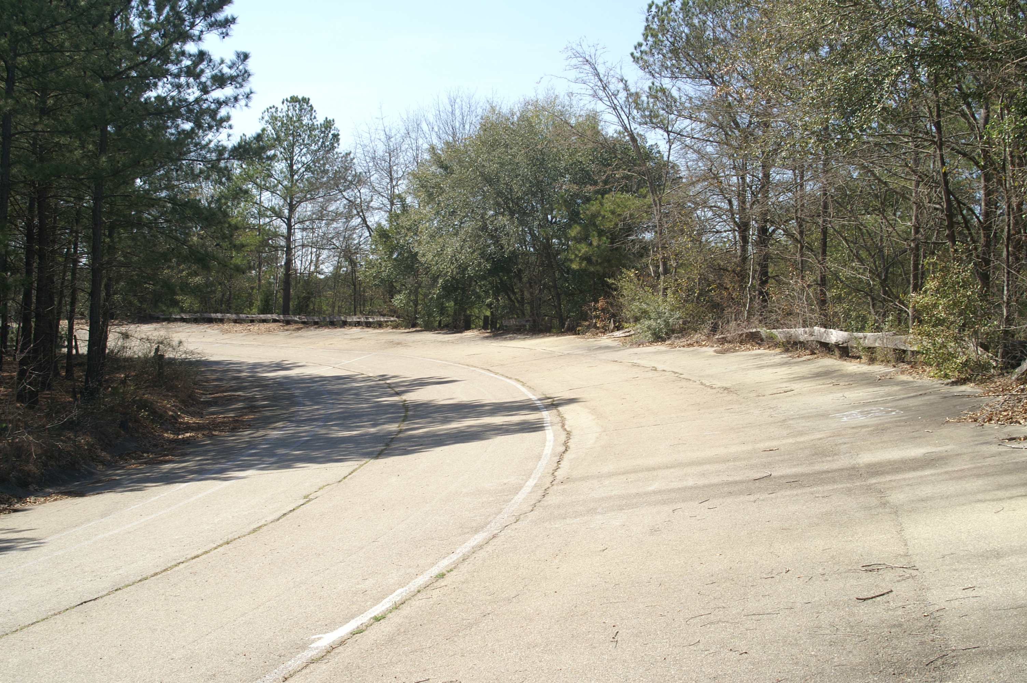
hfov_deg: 46.4
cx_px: 514
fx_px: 1197
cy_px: 342
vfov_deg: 31.8
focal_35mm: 42
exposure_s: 1/80
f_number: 10
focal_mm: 28
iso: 100
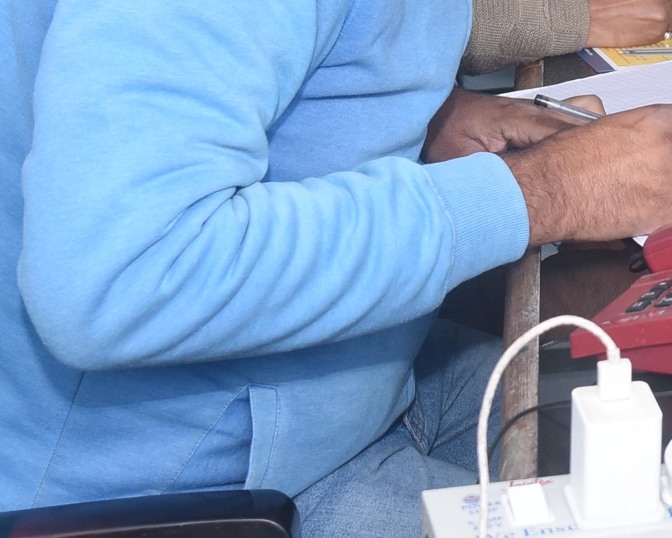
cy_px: -159
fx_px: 2566
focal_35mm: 129
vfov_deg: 11.6
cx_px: 891
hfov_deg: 14.3
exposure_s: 1/125
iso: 800
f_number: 6.3
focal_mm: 31
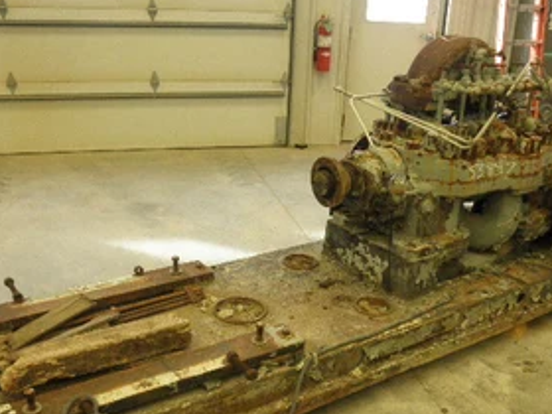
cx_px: 280
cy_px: 280
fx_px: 638
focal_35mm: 40
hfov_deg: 46.8
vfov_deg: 35.6
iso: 125
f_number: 3
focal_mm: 5
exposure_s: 1/30
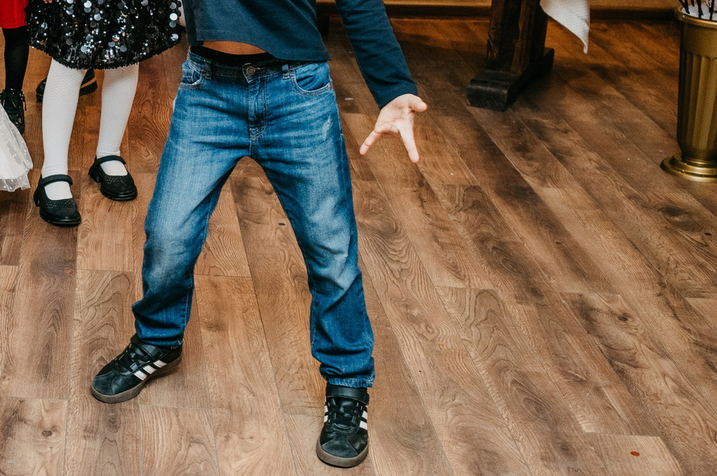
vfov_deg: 20.8
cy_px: 73
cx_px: -169
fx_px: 1273
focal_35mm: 64
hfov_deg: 27.3
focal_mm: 24
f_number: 3.5
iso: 250
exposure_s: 1/160
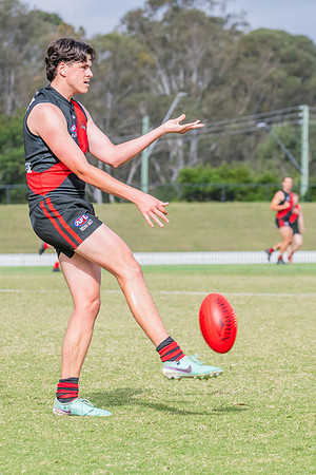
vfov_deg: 7.2
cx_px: 110
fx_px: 3774
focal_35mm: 287
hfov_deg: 4.8
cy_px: 237
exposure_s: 1/1250
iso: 800
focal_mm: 190
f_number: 9
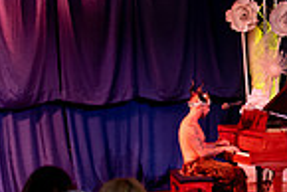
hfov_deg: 19.4
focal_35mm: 96
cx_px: 382
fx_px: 766
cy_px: 167
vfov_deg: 14.2
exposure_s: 1/80
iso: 2500
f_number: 2.8
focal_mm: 24
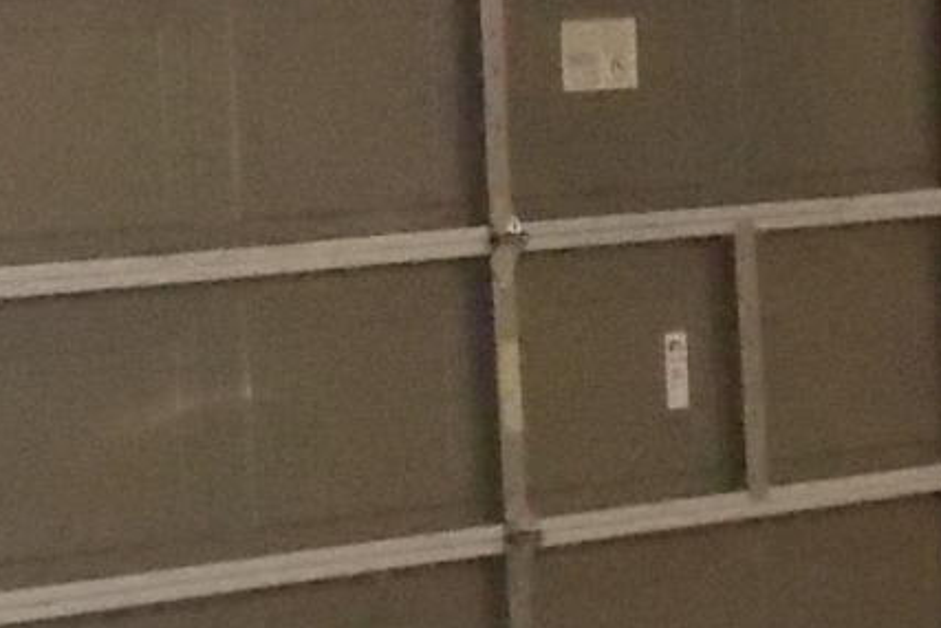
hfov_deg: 12.2
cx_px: 467
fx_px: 4393
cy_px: 328
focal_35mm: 168
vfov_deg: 8.2
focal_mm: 4
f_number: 3.1
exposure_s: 1/13
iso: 800
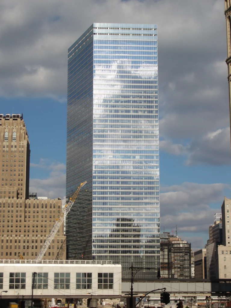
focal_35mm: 74
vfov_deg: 26.3
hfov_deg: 19.9
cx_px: 116
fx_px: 658
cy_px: 154
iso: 80
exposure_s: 1/640
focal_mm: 12.2
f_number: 6.2
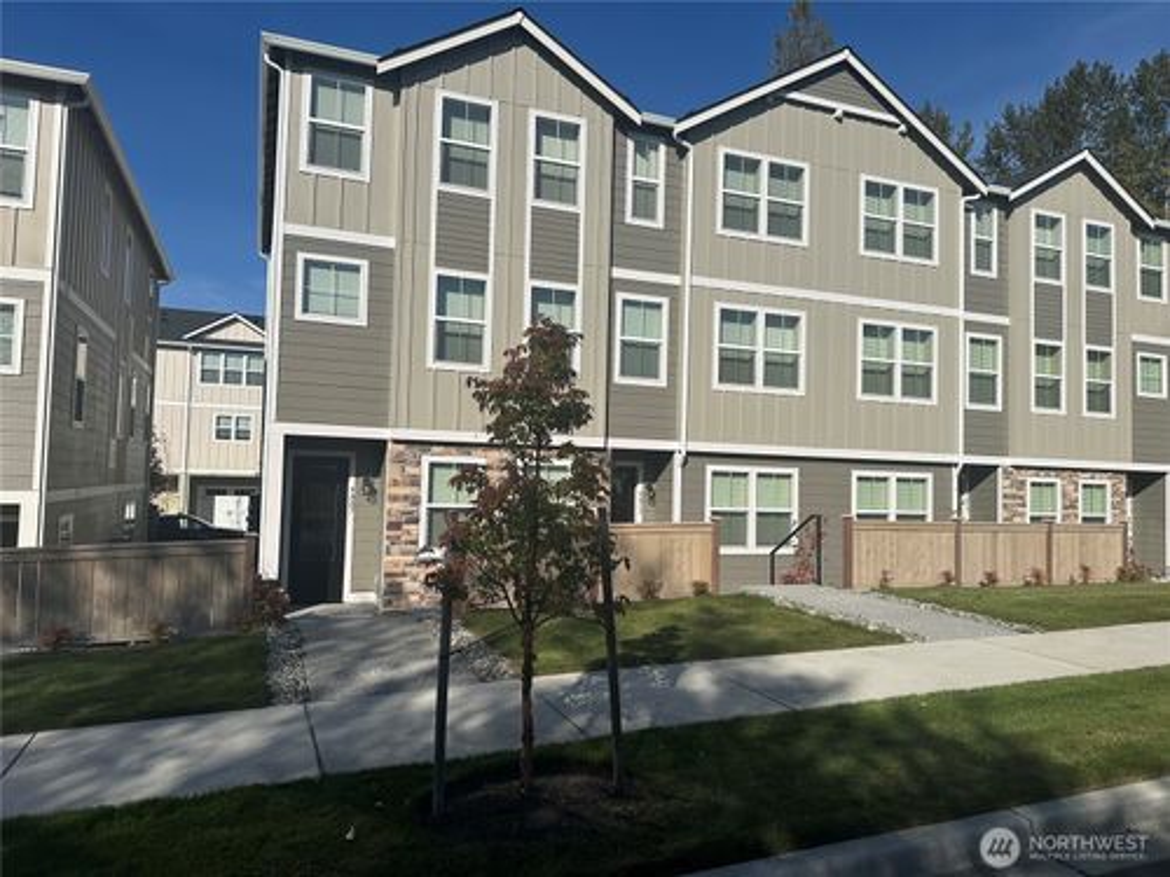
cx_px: 585
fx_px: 811
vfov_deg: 56.8
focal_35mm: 24
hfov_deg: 71.6
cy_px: 438
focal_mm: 6.86
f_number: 1.78
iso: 80
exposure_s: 1/9709
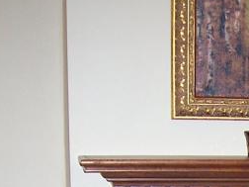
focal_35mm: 146
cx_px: 383
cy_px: 372
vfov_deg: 9.5
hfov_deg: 12.8
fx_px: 1050
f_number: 3
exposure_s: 1/60
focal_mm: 6
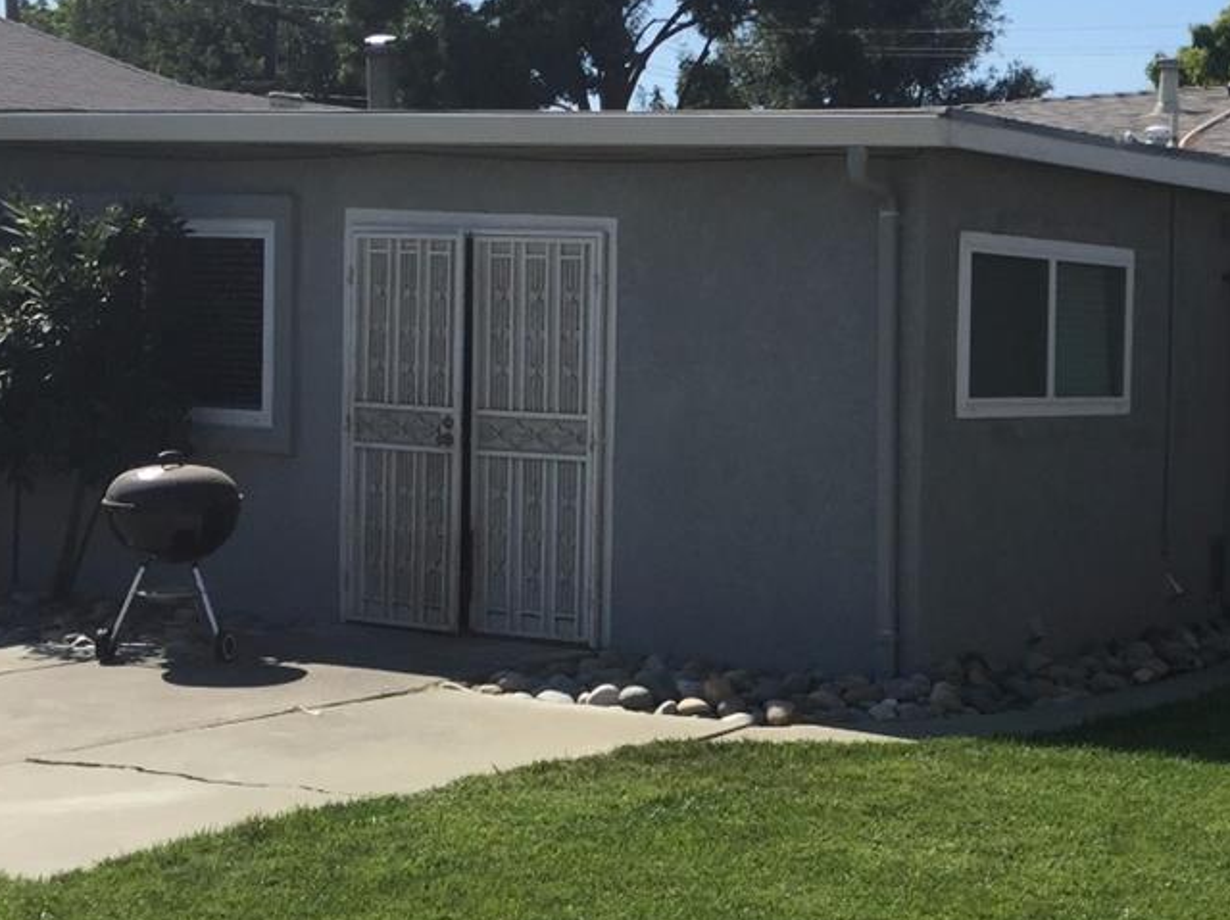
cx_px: 1357
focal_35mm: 68
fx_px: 2414
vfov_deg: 21.6
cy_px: 519
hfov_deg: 26.3
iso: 32
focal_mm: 4.15
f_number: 2.2
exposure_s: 1/1980
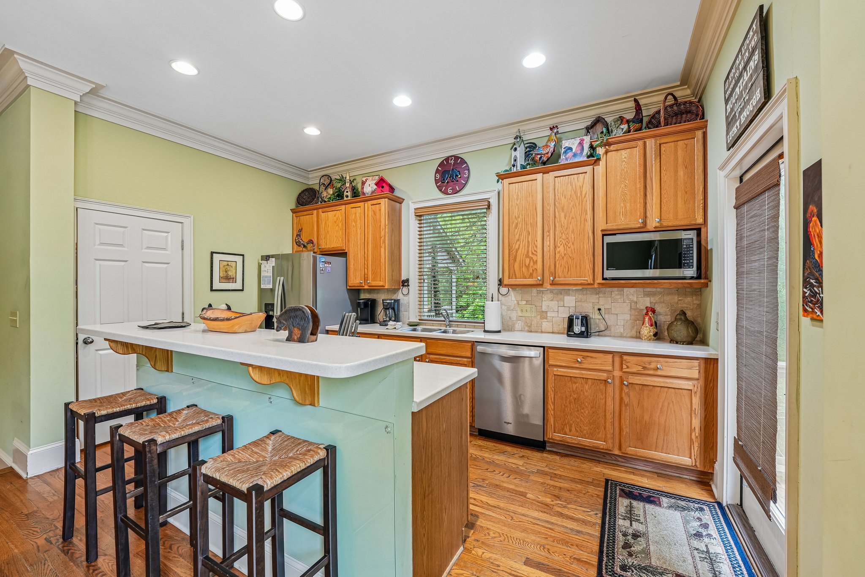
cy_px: 288
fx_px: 336
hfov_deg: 104.3
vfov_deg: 81.2
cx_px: 432
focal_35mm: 14
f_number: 8
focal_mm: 14
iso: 320
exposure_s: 1/8
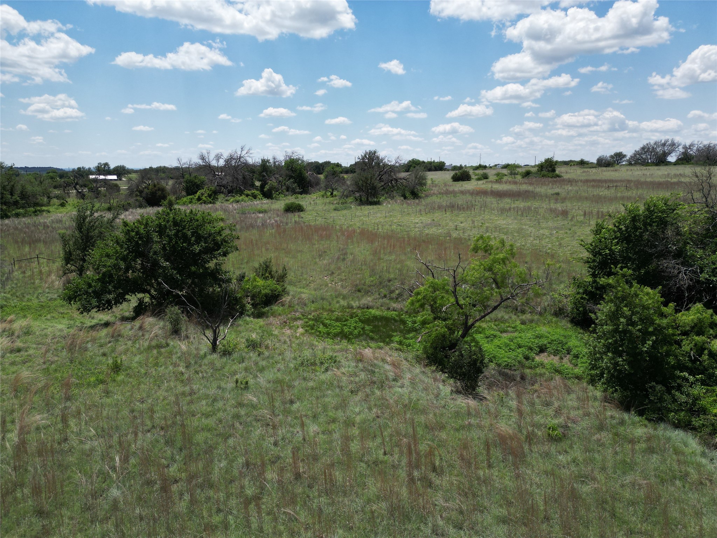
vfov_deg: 56.8
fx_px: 497
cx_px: 358
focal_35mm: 24
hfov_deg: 71.6
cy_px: 269
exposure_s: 1/4000
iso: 120
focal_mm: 6.72
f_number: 1.7
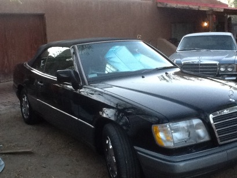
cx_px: 118
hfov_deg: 42.9
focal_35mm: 44
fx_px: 301
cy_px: 89
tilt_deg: -6.2
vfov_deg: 32.9
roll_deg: +2.8
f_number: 2.4
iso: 160
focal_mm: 2.03
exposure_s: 1/30
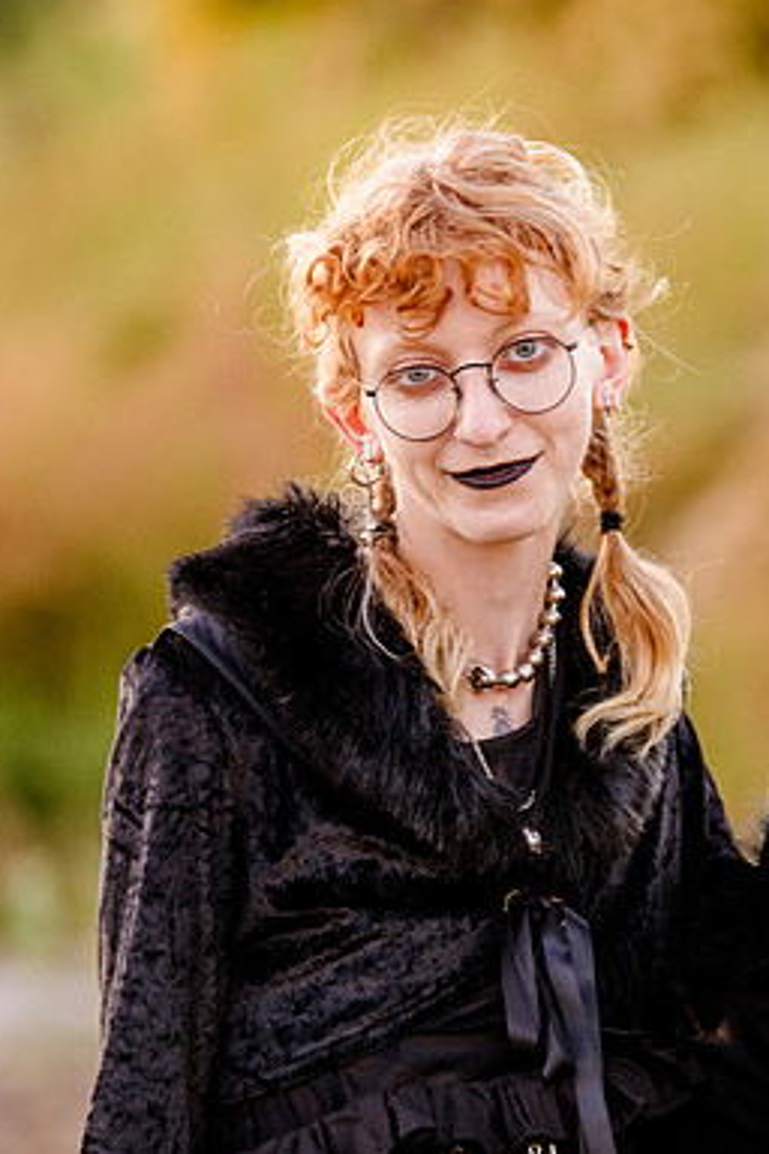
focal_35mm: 243
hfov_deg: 5.6
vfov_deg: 8.5
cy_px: 580
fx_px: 7786
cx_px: 659
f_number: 2.8
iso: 640
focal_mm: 135
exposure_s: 1/250
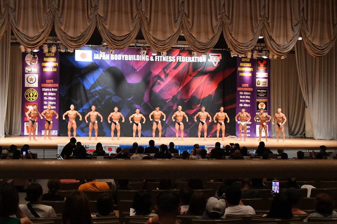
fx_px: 477
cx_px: 168
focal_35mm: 51
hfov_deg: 38.9
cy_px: 112
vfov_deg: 26.5
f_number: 5.6
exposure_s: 1/400
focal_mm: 34
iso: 10000
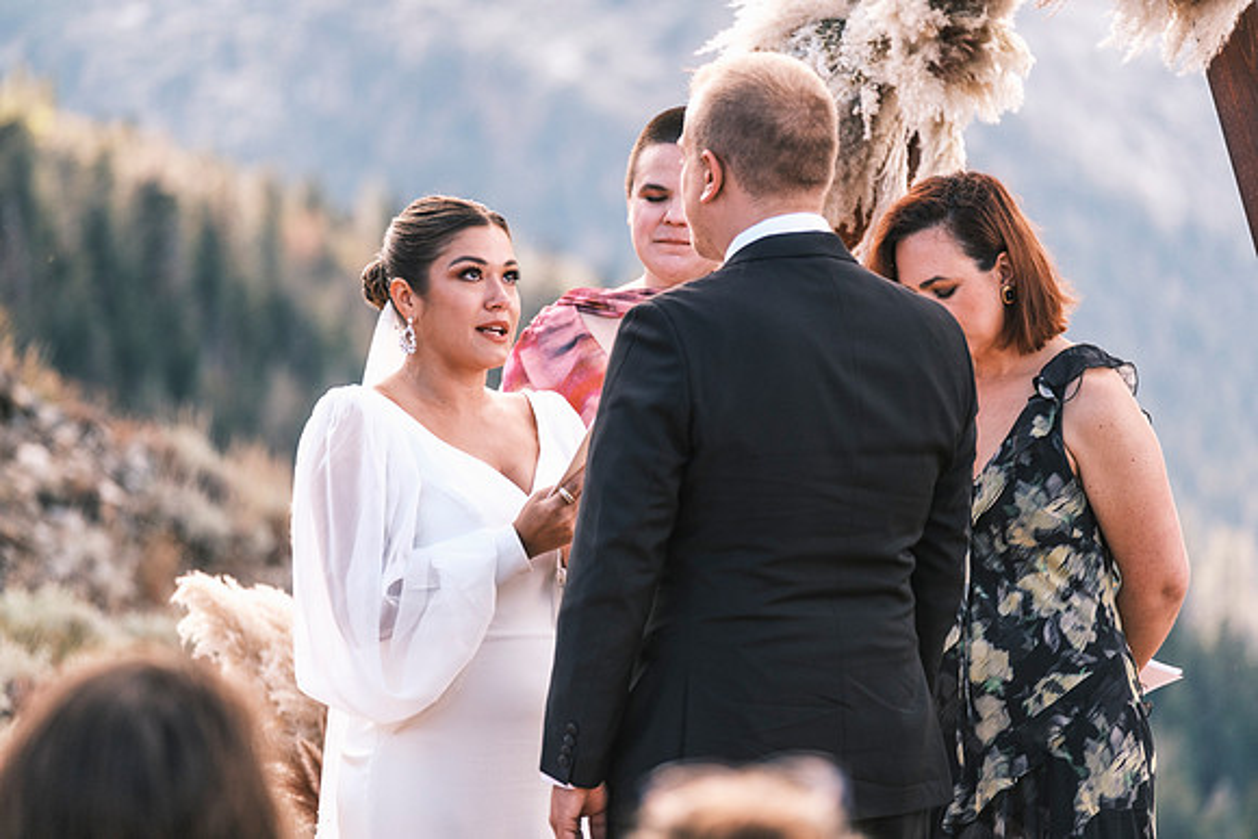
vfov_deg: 6.8
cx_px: 629
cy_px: 420
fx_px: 7060
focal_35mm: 202
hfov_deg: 10.2
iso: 400
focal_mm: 134.4
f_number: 2.8
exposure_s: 1/900
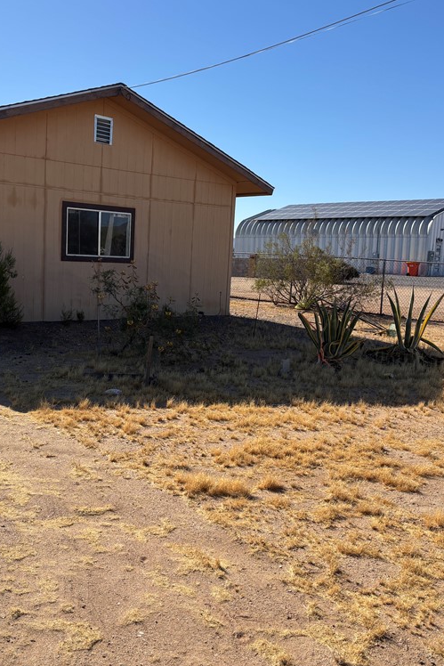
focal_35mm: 37
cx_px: 144
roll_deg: -1.7
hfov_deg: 35.6
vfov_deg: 51.9
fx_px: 684
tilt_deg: -5.7
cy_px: 326
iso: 50
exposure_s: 1/3311
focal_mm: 5.96
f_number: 1.6
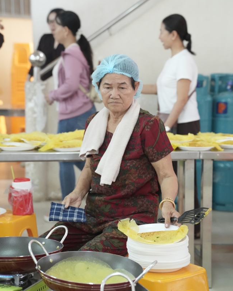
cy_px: 144
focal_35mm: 83
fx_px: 715
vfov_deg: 23.0
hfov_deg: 18.5
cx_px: 116
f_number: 4
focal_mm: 73
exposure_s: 1/100
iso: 8000
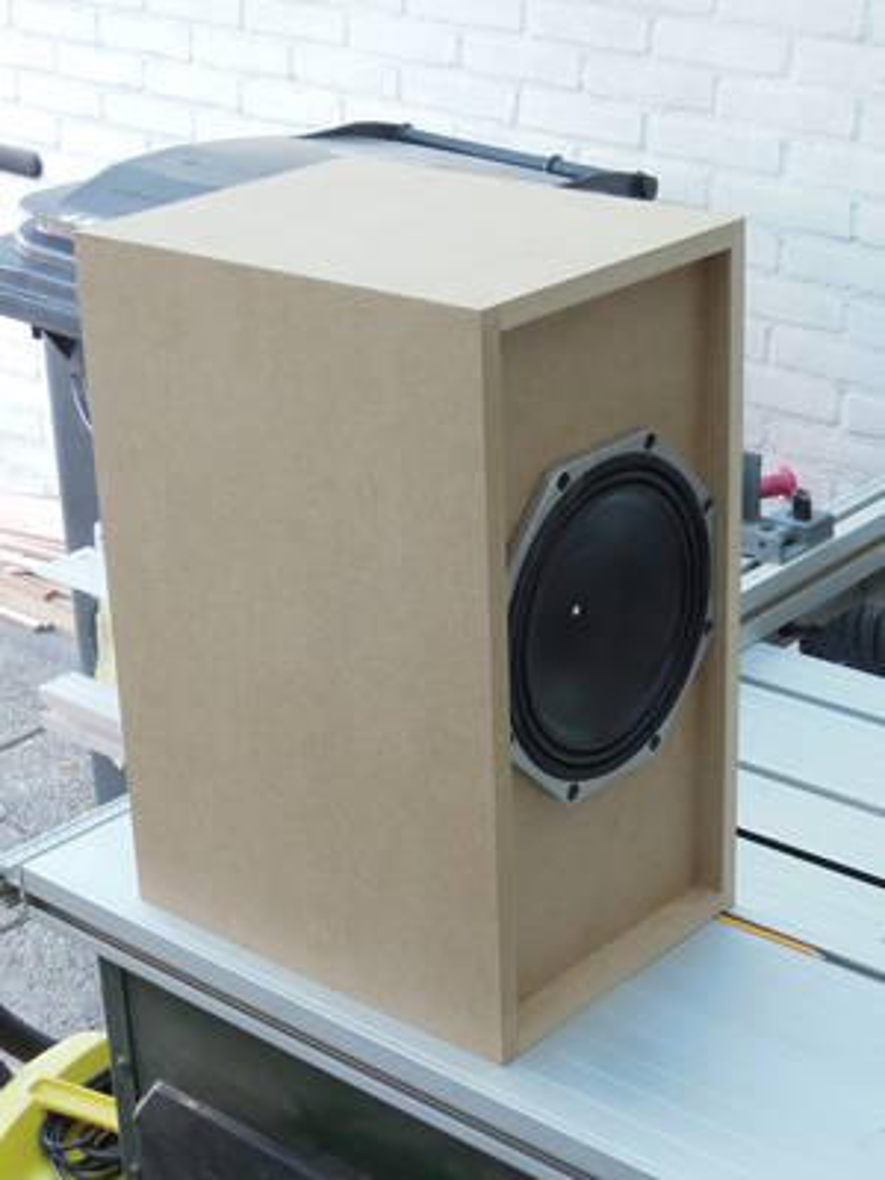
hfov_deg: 21.0
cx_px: 442
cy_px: 590
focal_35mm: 70
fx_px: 2386
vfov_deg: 27.8
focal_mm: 12.5
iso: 400
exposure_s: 1/50
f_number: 4.5
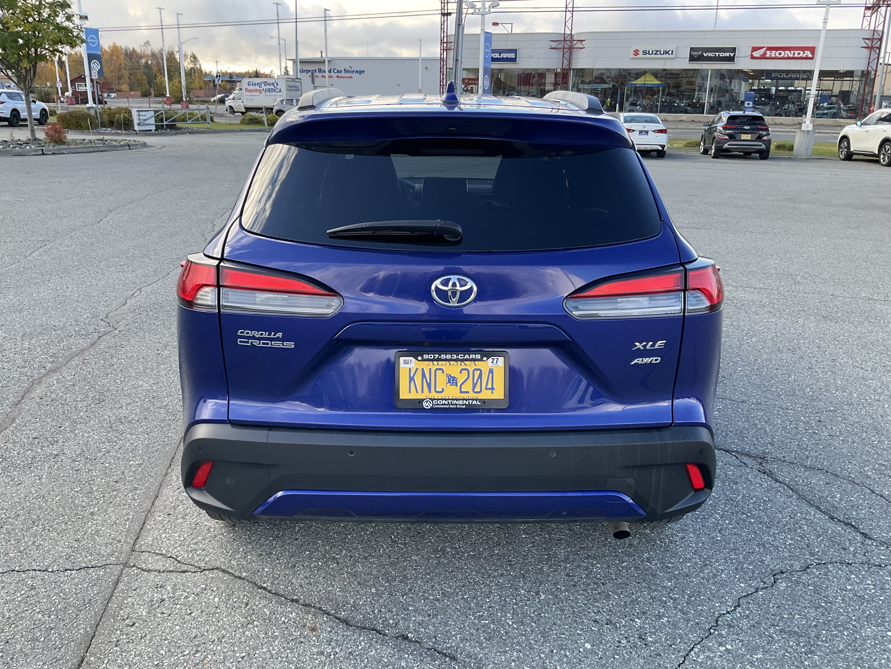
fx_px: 746
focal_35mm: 29
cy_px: 334
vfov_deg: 48.2
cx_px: 446
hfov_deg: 61.7
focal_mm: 3
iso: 25
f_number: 1.8
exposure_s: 1/187
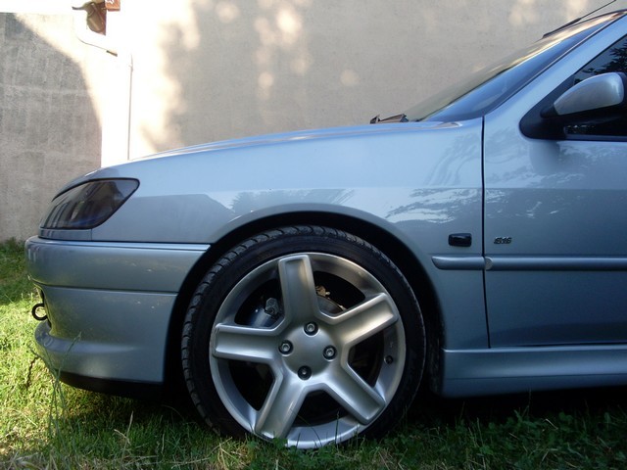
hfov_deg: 49.0
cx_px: 314
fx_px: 688
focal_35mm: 38
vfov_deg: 37.7
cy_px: 235
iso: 80
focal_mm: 6.3
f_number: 3
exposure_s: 1/350
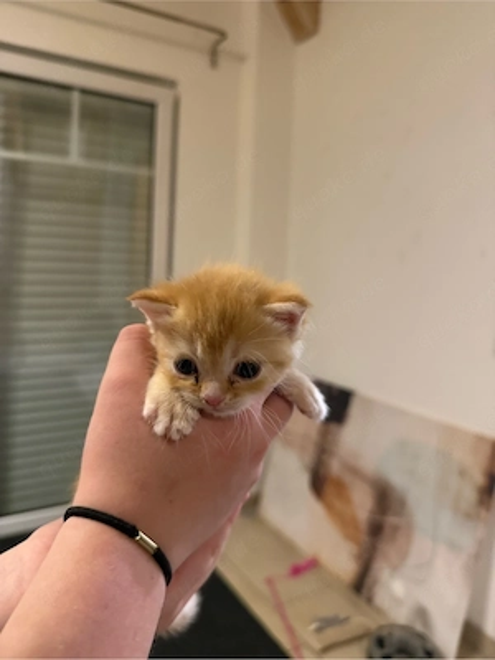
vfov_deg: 71.6
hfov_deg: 56.8
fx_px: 458
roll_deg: -2.1
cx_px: 248
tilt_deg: -6.9
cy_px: 330
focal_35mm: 24
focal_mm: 6.76
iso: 640
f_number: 1.78
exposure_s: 1/33
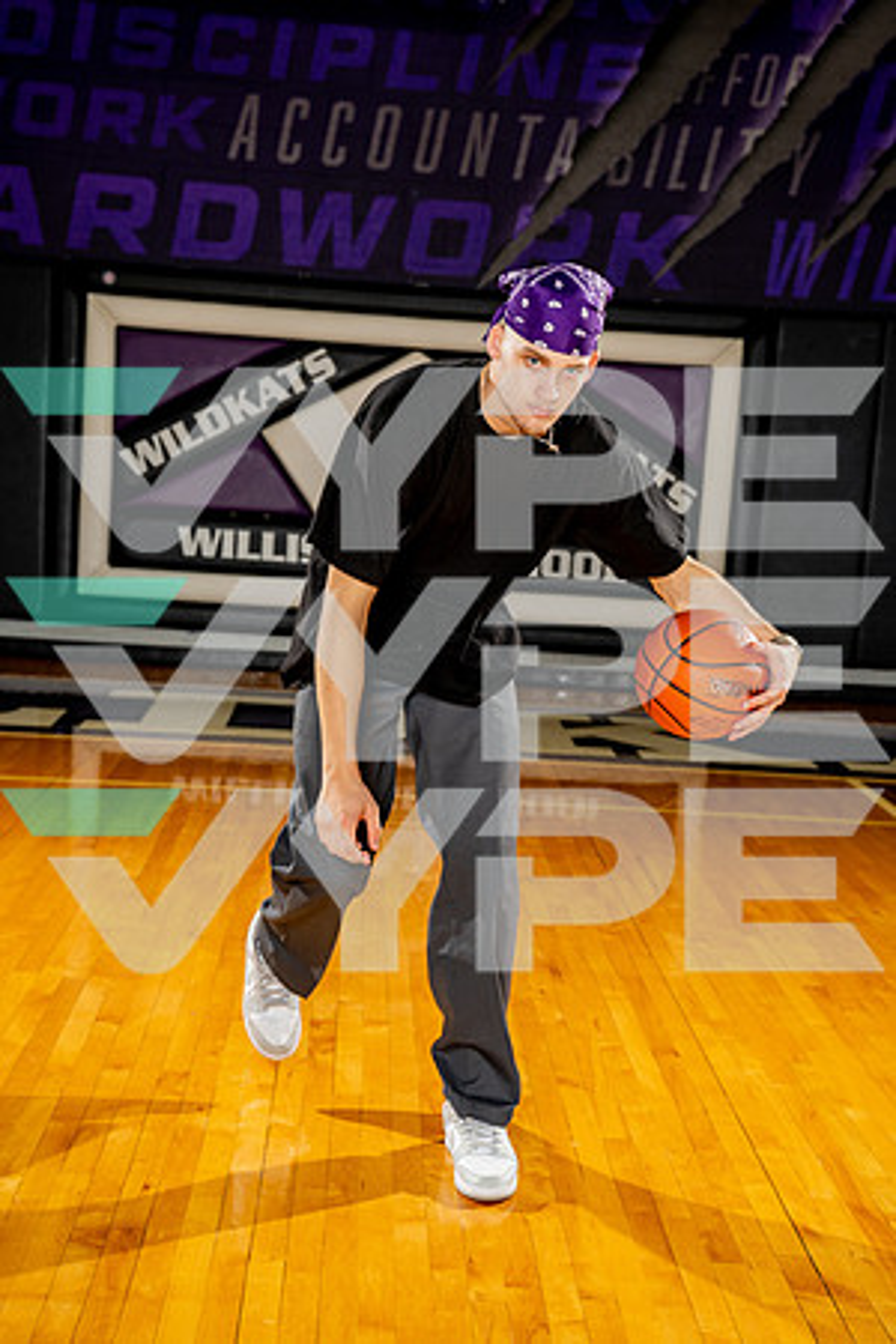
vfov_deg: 38.2
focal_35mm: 52
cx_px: 448
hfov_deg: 26.0
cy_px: 672
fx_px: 1941
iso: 320
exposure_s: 1/250
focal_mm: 52
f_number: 5.6
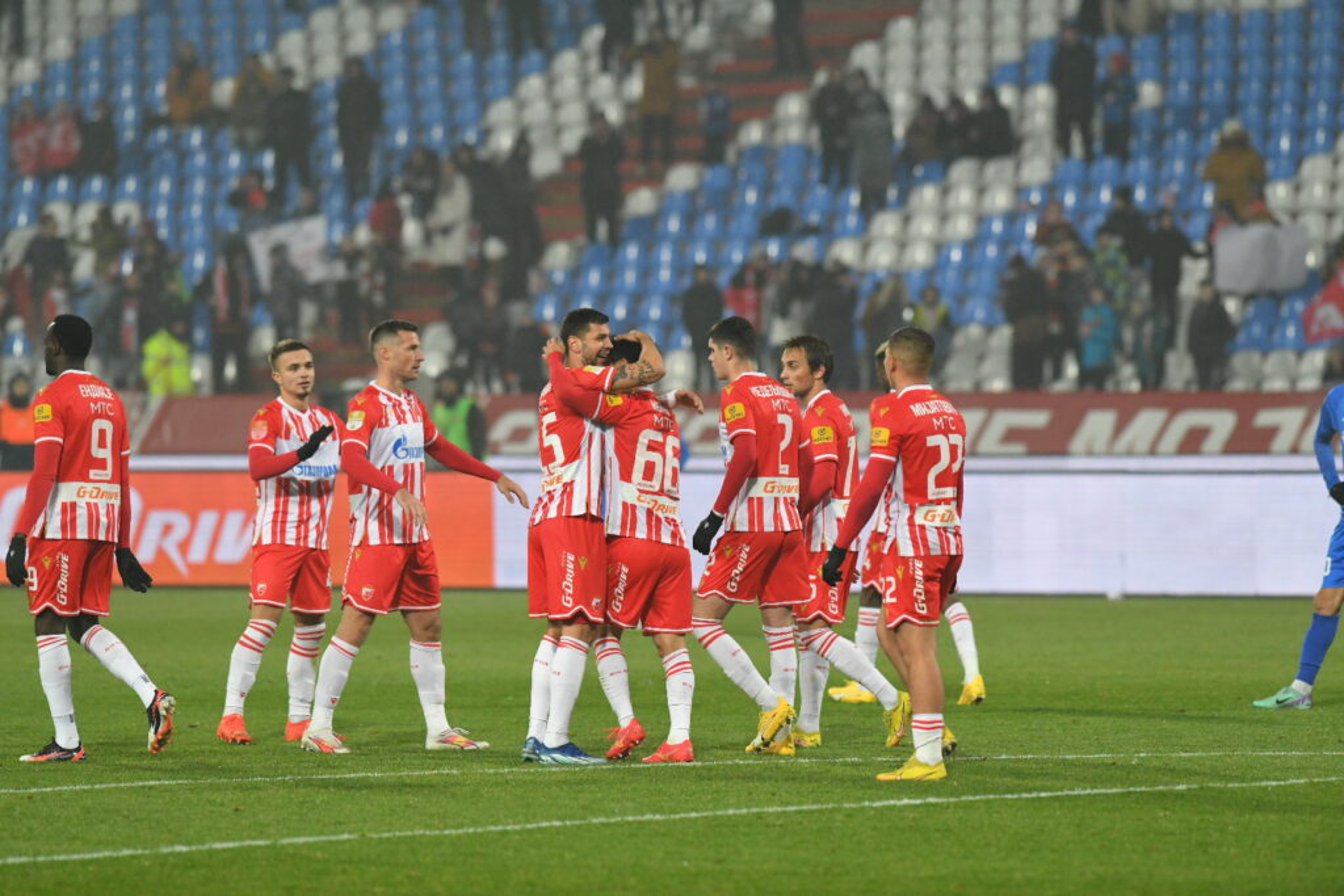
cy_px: 448
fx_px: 11201
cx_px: 672
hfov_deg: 6.9
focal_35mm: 300
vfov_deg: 4.6
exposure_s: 1/1600
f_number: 4
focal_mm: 300
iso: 5000
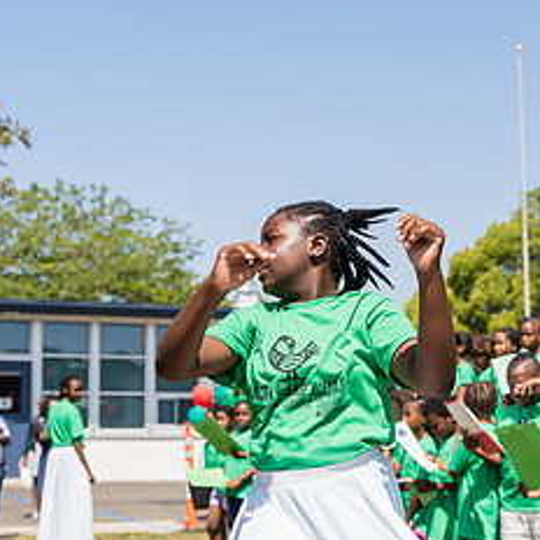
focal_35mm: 66
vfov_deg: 26.1
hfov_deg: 26.1
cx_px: 293
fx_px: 1165
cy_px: 314
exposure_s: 1/800
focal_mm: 40
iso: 100
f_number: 4
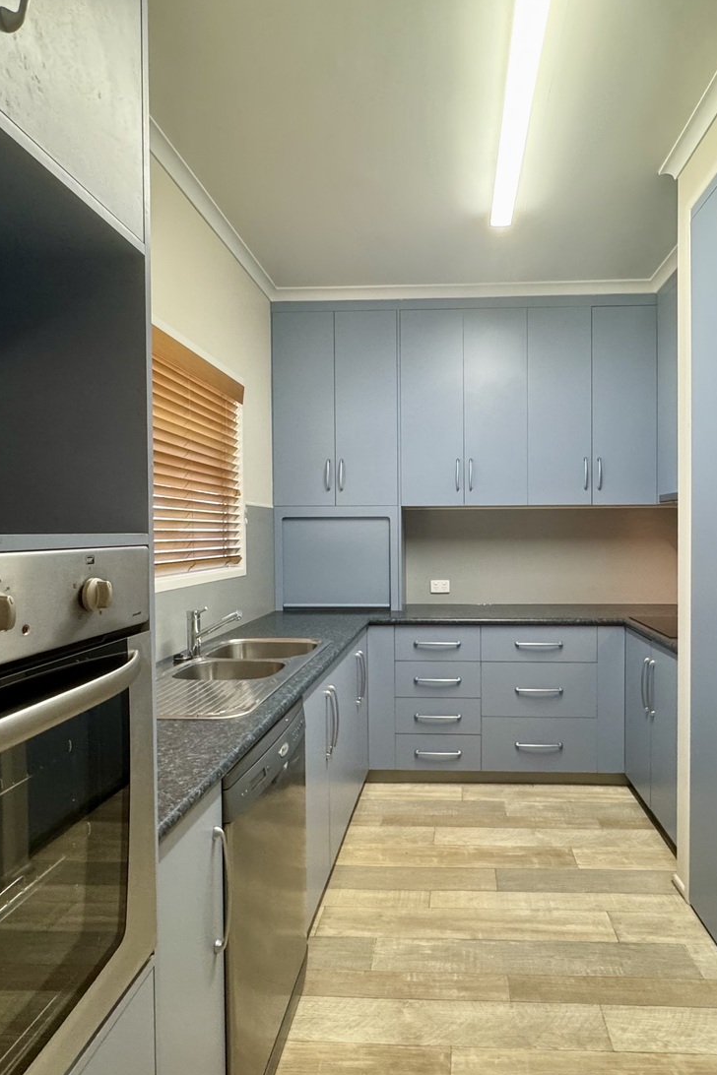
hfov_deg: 61.4
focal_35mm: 20
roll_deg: +1.6
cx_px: 430
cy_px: 544
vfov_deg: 84.0
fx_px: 597
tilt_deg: -1.4
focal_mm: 2.22
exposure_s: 1/100
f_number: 2.2
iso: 250
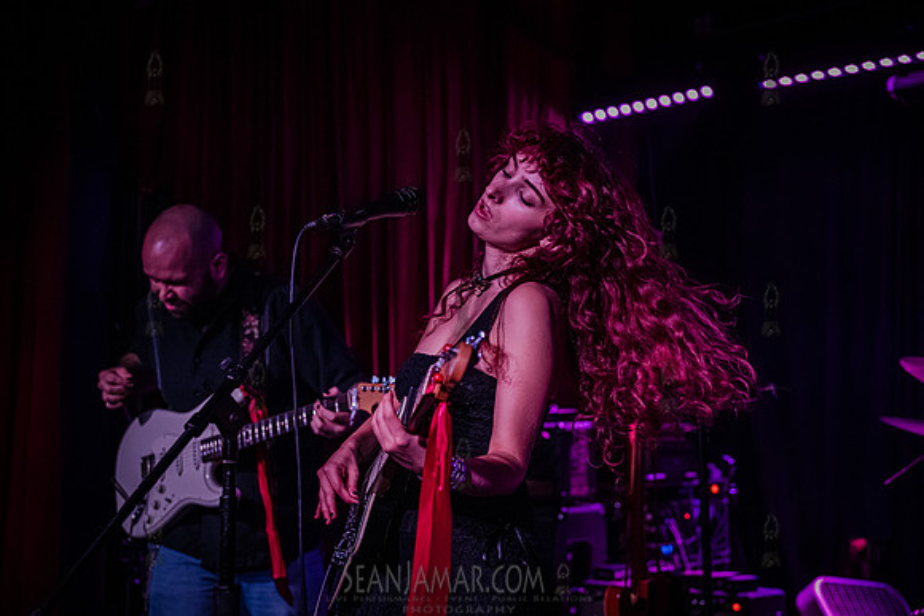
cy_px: 308
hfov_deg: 36.9
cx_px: 462
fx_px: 1386
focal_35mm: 54
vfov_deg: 25.1
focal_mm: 54
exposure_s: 1/320
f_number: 3.2
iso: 16000
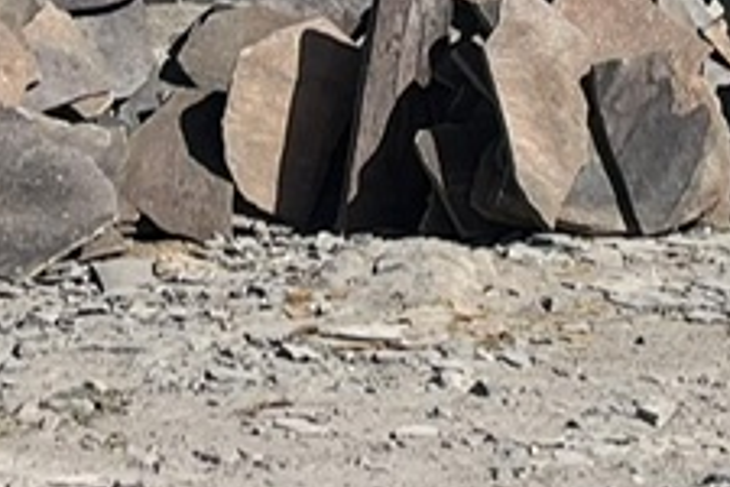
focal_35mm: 154
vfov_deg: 8.5
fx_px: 3123
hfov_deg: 13.3
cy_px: -438
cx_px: 386
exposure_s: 1/4016
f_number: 1.6
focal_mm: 5.1
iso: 50
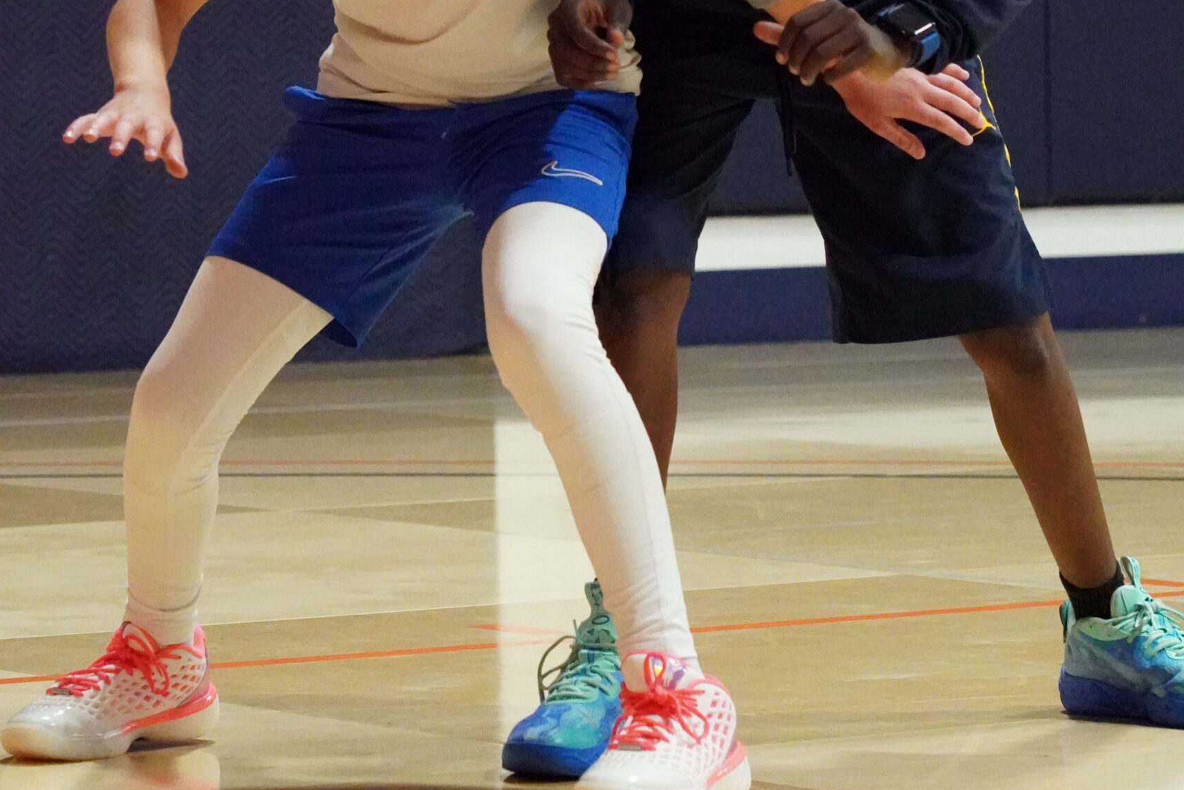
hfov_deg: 10.7
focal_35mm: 192
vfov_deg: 7.1
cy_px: -37
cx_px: 591
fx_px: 6307
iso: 16000
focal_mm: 85
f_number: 5.6
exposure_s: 1/500
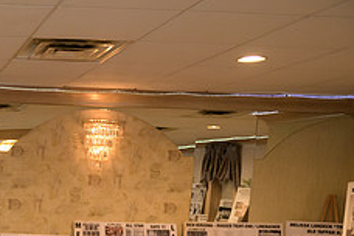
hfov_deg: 28.3
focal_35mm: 61
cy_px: 271
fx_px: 600
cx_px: -81
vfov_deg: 21.0
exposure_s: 1/125
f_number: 3.2
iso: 1600
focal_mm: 24
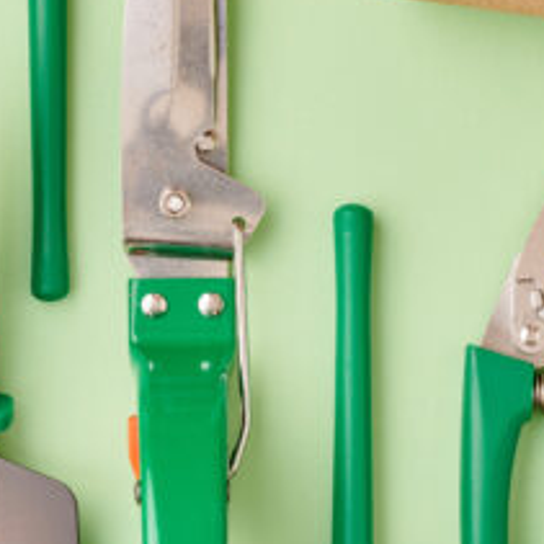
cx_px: 88
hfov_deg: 6.6
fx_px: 4676
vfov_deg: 6.7
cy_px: 294
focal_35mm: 263
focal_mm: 85
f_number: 14
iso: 64
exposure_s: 1/200
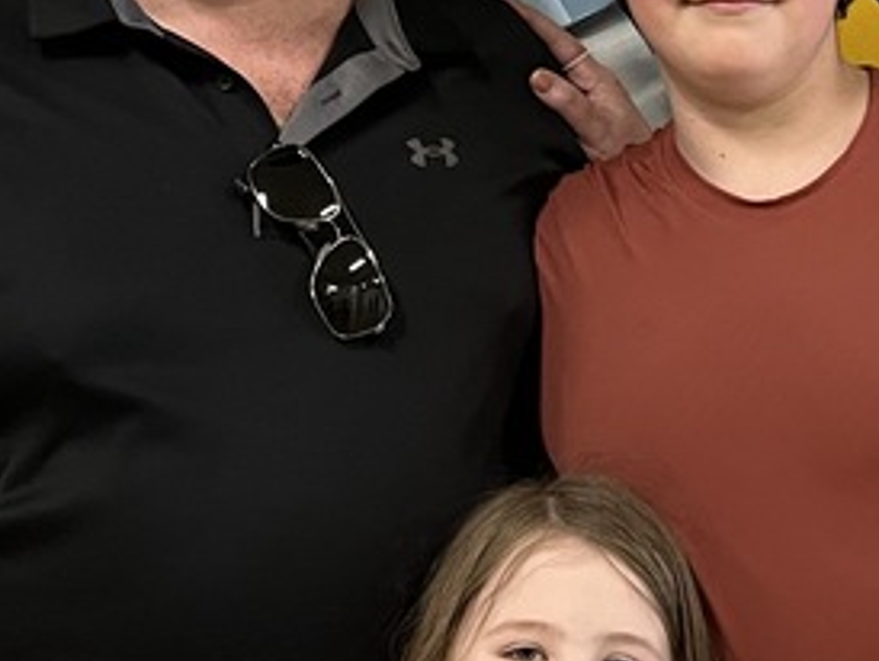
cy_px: -10
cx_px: 709
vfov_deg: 15.0
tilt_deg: +1.9
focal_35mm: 97
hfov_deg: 20.0
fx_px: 2465
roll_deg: +0.2
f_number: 1.6
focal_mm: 5.1
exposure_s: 1/60
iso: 400
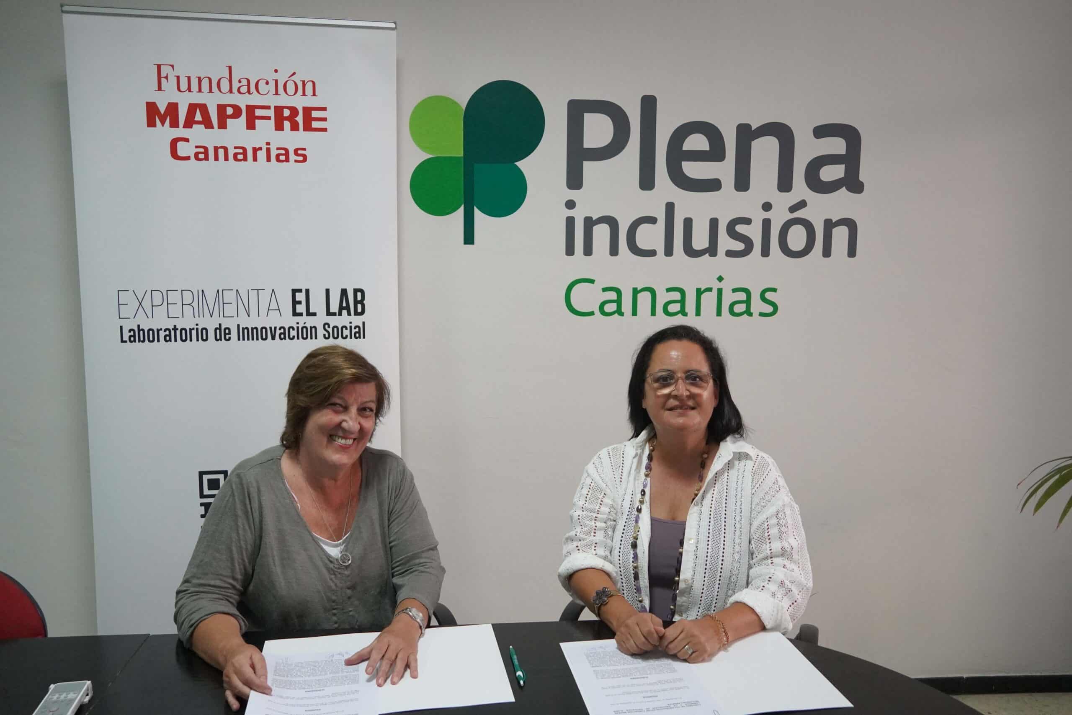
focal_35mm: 30
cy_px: 358
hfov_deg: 61.9
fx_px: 893
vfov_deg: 43.6
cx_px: 536
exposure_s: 1/160
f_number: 4
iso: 2500
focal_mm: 20
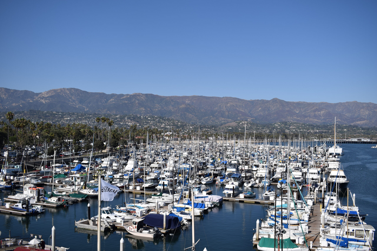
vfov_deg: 40.0
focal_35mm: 33
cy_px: 126
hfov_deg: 57.2
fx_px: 346
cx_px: 188
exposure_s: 1/800
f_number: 6.3
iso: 100
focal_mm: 22
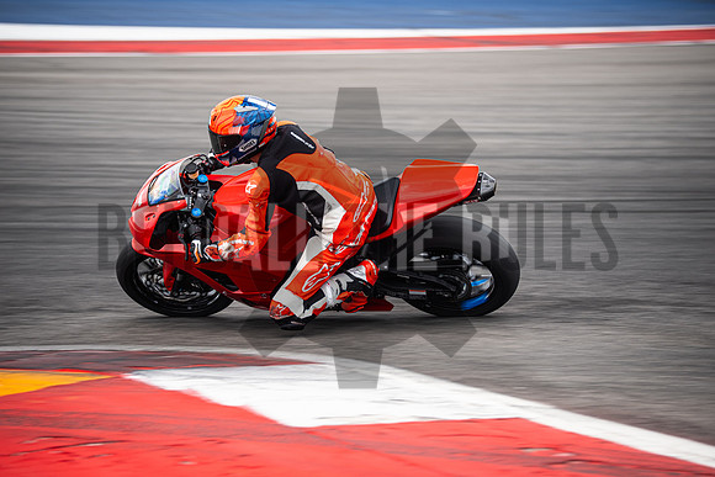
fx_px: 4172
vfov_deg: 6.5
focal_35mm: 210
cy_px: 238
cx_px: 358
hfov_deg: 9.8
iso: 160
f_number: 3.2
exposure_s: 1/250
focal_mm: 140
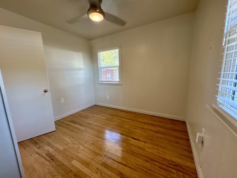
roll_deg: +2.1
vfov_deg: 85.7
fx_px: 96
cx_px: 118
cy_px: 89
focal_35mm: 14
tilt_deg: -9.4
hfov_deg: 102.1
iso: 400
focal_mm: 2.22
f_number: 2.2
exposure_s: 1/120
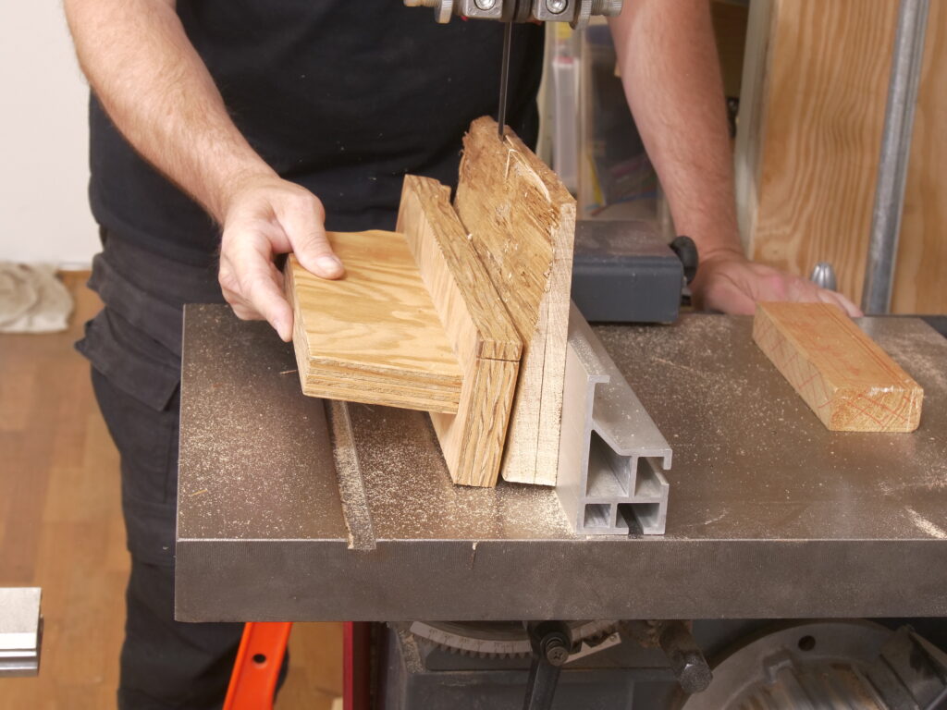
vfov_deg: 22.9
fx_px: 1751
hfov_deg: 30.3
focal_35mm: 64
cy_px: 355
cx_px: 474
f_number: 6.3
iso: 1000
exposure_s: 1/160
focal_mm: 32
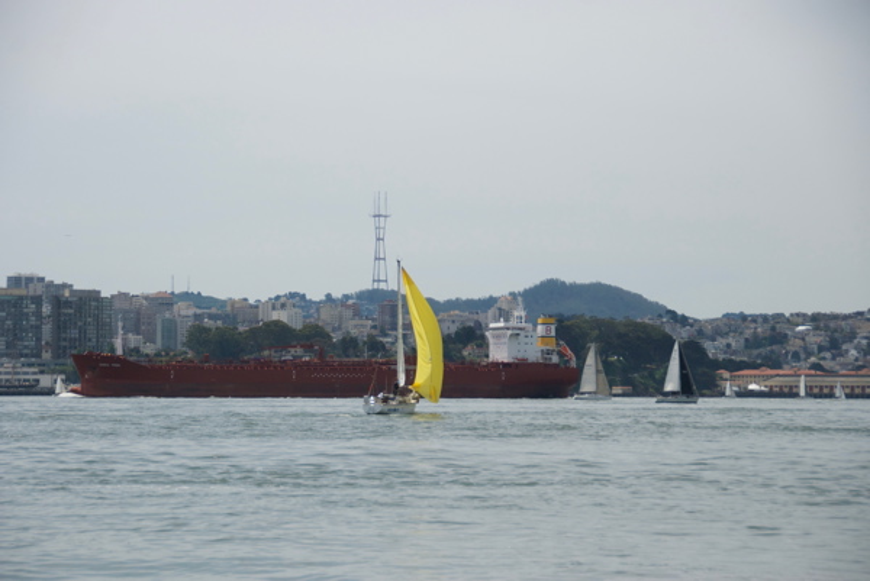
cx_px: 435
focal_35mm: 123
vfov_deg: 11.2
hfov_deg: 16.6
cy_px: 290
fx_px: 2975
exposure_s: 1/3200
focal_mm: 82
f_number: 5.3
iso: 400
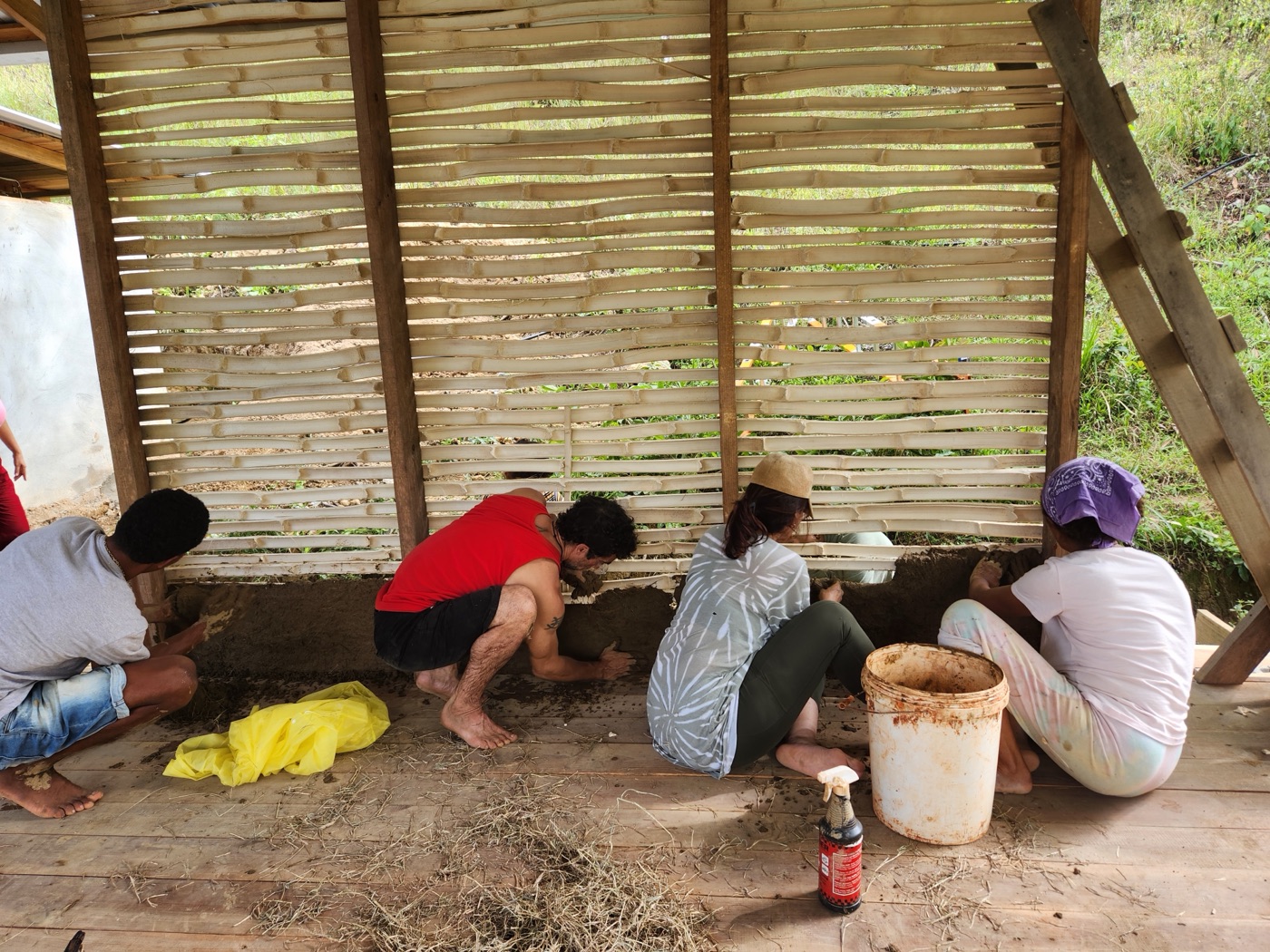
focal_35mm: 23
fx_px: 844
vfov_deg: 58.9
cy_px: 476
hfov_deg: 73.9
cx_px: 635
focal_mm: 5.4
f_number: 1.8
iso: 32
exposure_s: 1/180
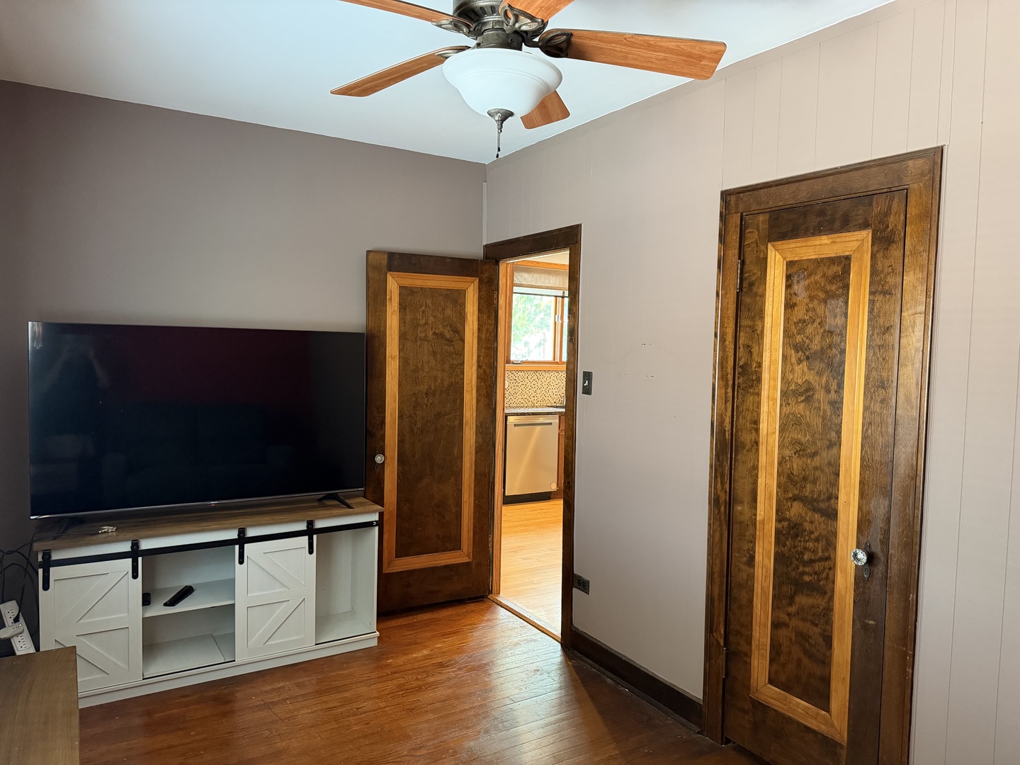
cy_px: 382
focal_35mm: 24
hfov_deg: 71.6
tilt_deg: -2.9
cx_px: 510
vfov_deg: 56.8
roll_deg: -1.3
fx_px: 707
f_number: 1.78
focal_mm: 6.76
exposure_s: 1/60
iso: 800
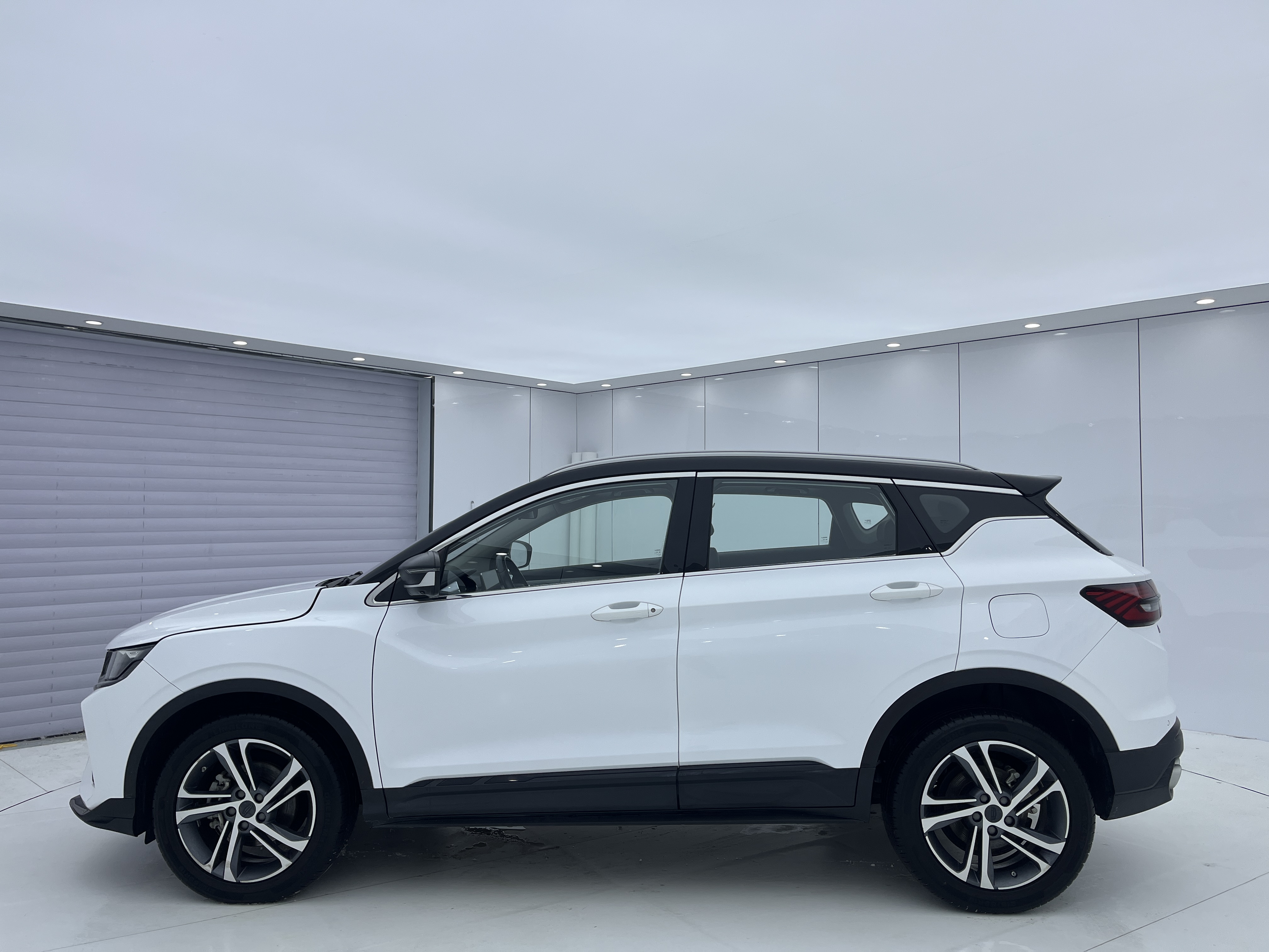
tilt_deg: +1.2
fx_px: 953
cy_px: 476
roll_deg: -0.3
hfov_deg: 67.3
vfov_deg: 53.1
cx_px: 634
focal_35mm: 26
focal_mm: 5.1
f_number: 1.6
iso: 50
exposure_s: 1/1238
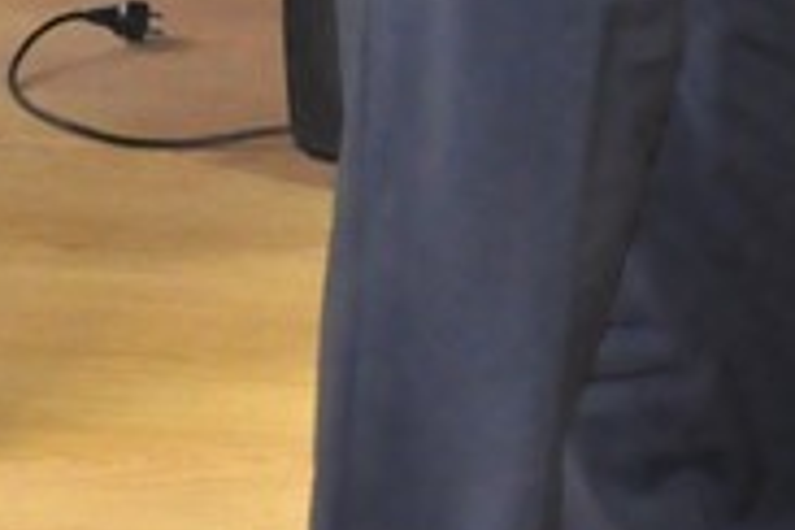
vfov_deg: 6.2
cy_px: -869
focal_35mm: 208
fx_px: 4593
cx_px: 1164
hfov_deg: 9.6
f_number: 5.6
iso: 3200
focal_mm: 22
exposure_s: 1/60
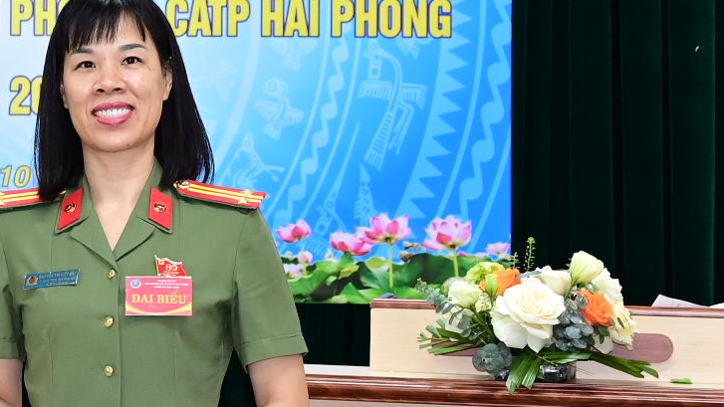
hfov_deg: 11.7
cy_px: 193
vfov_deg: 7.1
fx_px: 3264
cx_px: -588
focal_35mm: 170
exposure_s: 1/125
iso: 1600
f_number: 4
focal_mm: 39
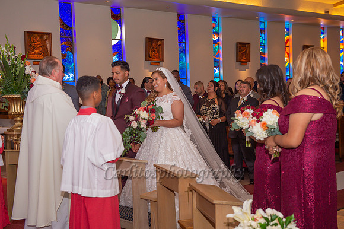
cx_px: 172
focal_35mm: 55
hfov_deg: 36.3
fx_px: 525
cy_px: 114
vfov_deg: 24.6
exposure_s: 1/160
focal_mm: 55
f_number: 4
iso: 1250
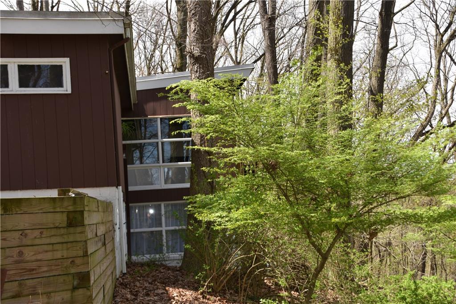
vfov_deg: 21.6
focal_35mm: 63
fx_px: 798
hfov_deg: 31.9
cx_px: 228
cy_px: 152
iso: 100
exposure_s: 1/250
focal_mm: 42
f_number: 5.6
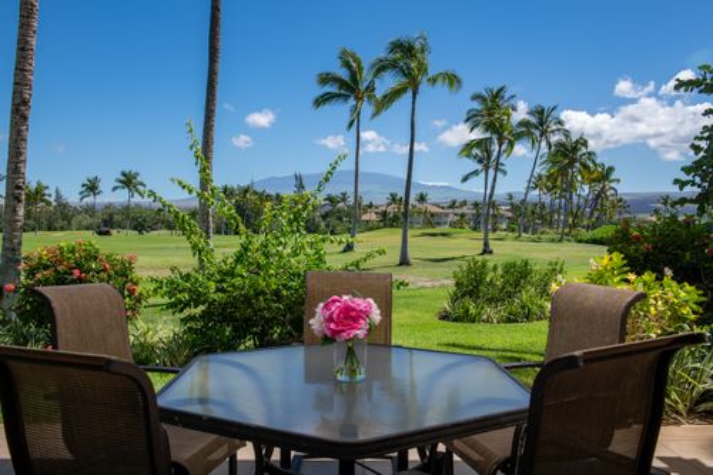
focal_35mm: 32
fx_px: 634
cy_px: 238
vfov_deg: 41.1
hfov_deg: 58.7
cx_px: 356
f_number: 9
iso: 100
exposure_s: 1/250
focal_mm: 32
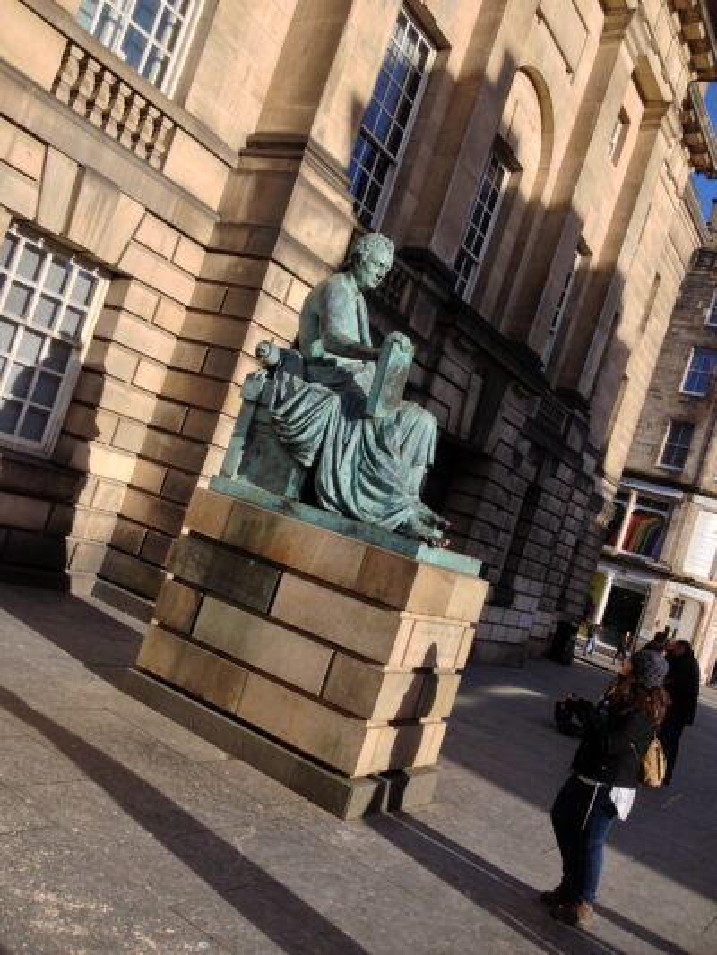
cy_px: 478
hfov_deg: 40.7
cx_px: 358
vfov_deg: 52.6
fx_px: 966
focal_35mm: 35
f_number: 2.4
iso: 50
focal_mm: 4.28
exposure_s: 1/1255
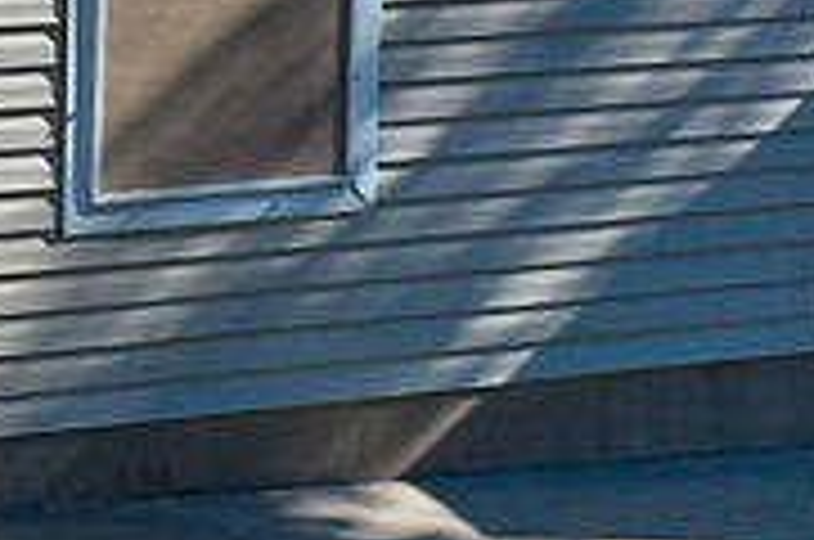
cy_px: -171
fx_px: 4198
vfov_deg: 7.3
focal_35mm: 186
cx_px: -931
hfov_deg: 10.1
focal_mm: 10.26
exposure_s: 1/80
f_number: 4
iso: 100
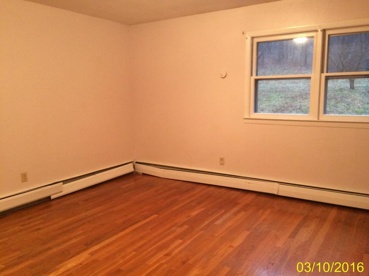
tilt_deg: -6.7
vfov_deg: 48.2
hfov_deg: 61.7
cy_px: 138
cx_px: 184
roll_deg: +2.3
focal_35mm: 29
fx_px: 309
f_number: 2.2
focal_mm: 4.15
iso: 320
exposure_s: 1/17
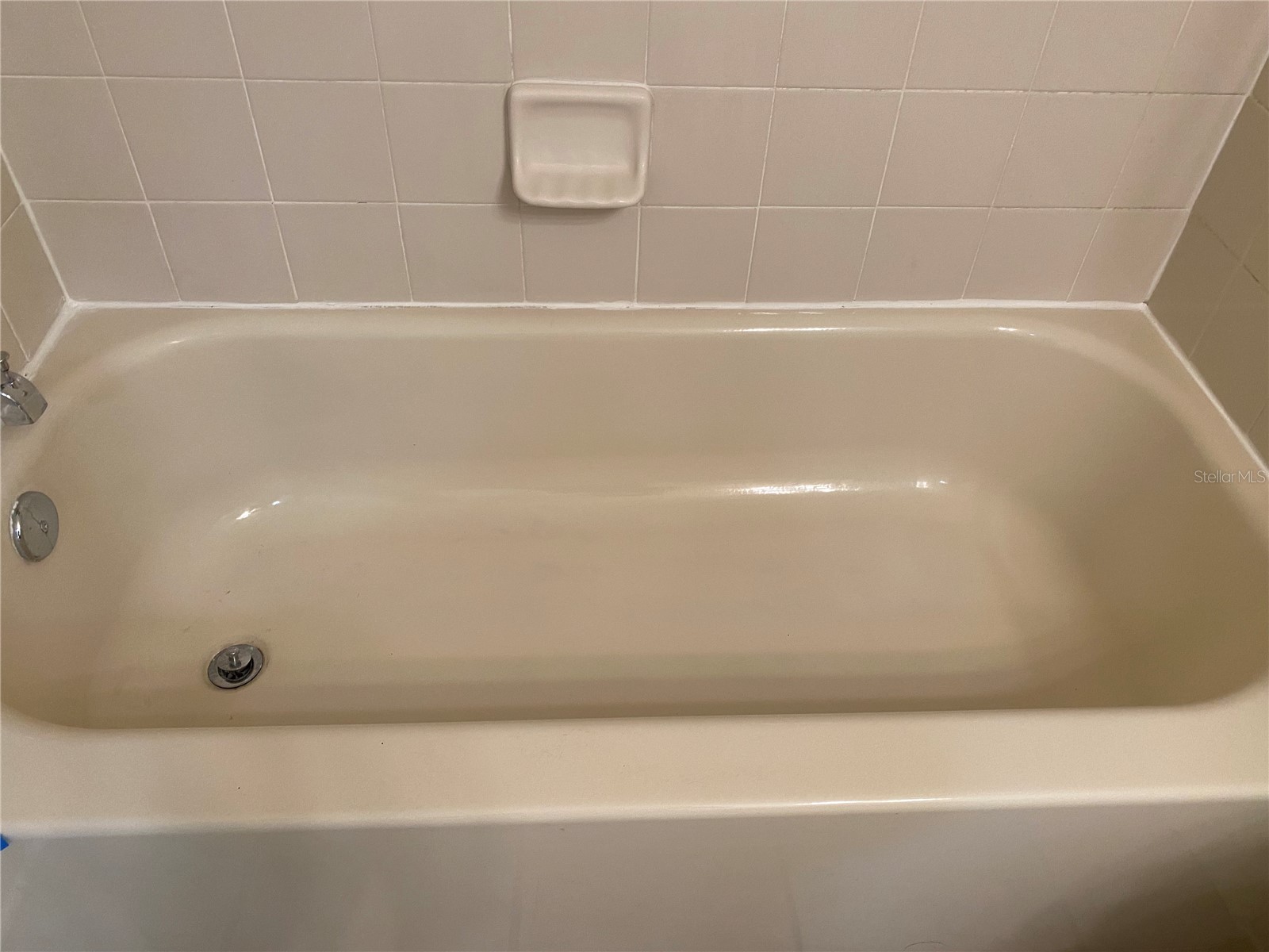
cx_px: 634
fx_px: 953
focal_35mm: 26
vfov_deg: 53.1
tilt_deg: -45.5
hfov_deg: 67.3
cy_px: 476
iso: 125
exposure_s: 1/60
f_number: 1.8
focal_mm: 4.25
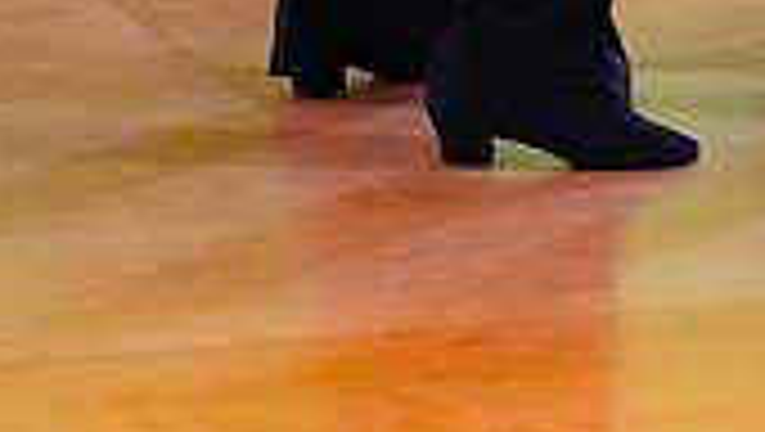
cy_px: -756
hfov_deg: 5.8
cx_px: 704
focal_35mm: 372
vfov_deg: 3.2
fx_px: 7553
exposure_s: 1/400
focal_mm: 104
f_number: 2.8
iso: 5000
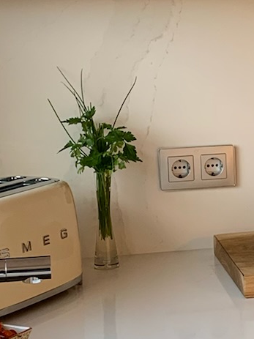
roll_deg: +1.4
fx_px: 1126
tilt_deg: -10.0
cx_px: 280
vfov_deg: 17.1
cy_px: 198
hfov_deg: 12.6
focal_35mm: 115
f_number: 1.8
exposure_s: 1/65
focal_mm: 4.25
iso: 100
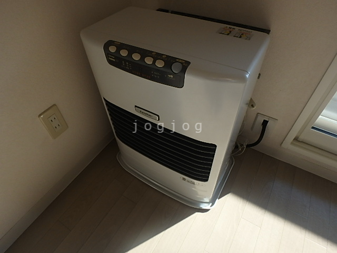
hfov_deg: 79.0
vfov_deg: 63.4
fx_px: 204
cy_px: 126
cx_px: 168
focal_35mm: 21
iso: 125
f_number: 3.5
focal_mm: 3.7
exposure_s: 1/250
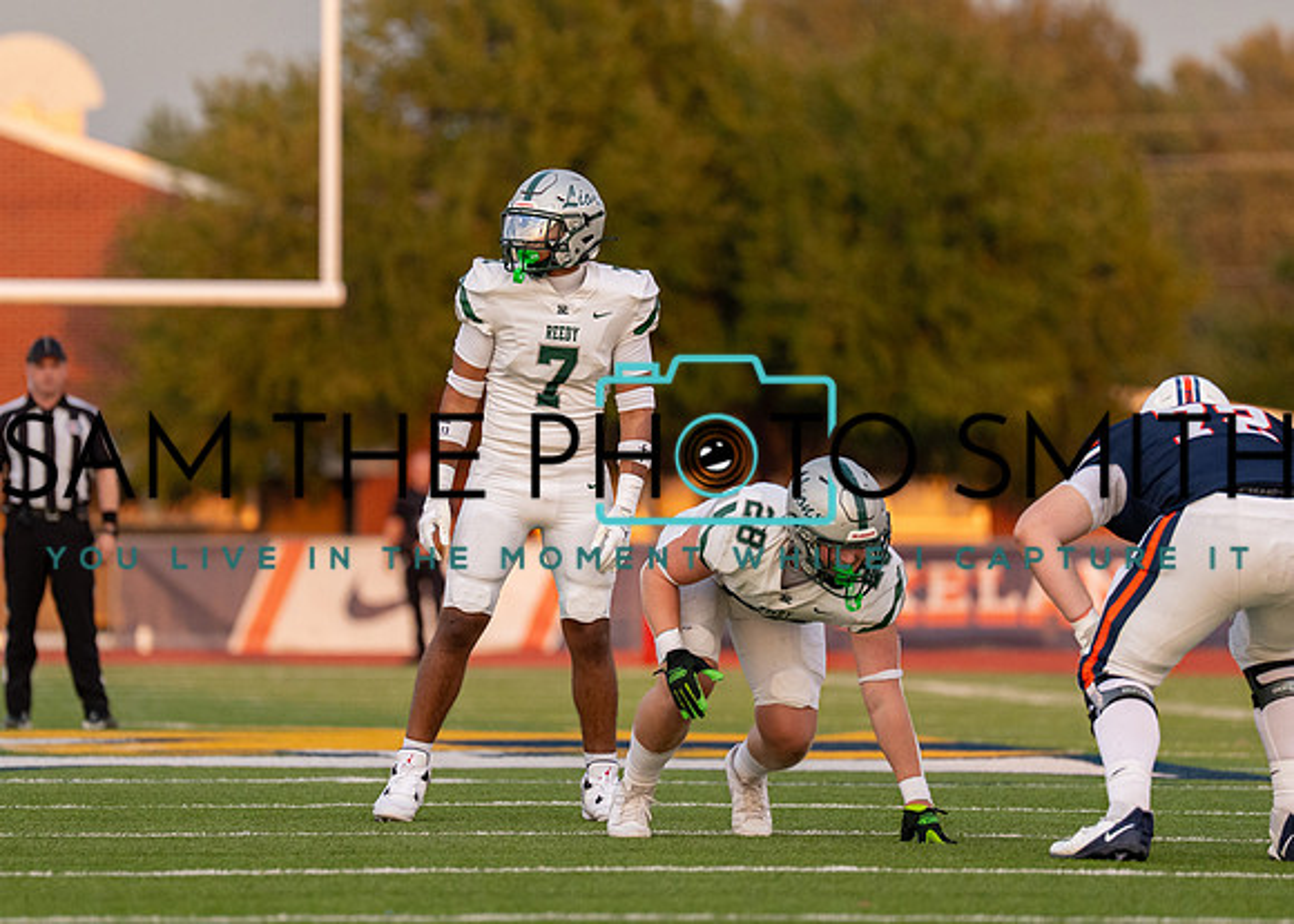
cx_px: 575
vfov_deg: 3.6
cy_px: 436
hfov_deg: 5.1
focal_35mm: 395
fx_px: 14520
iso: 800
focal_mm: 200
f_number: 2.8
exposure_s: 1/2500
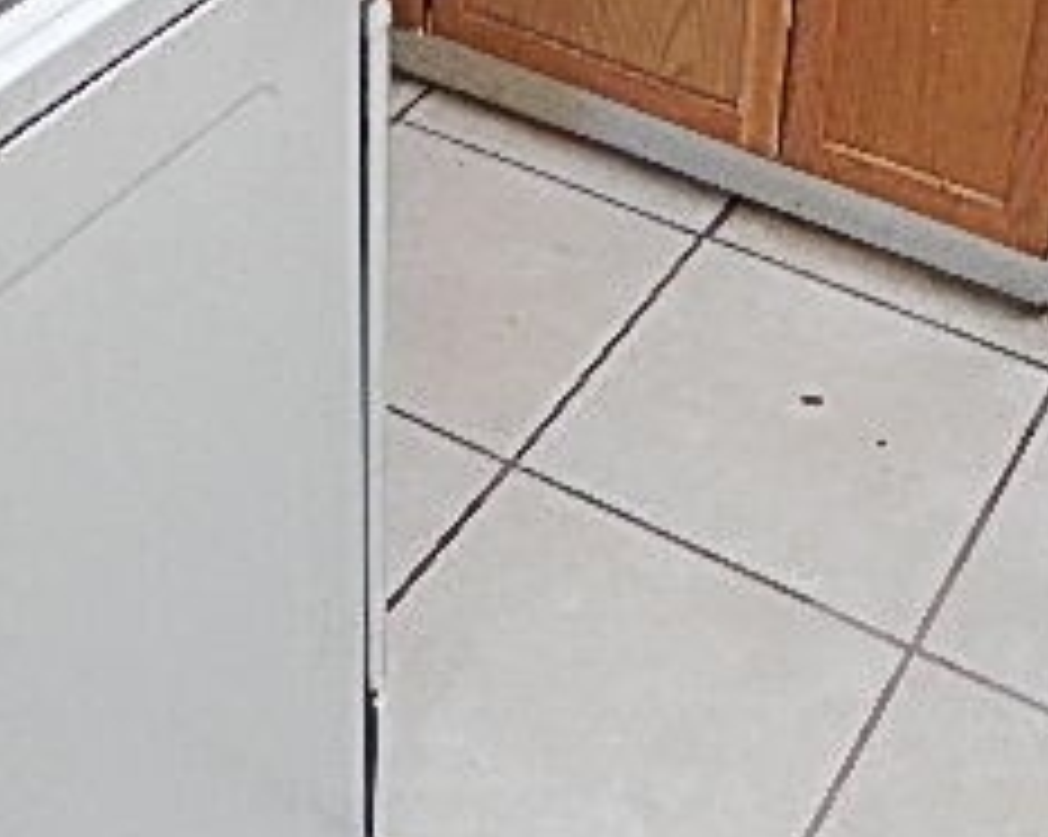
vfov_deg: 20.9
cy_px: -230
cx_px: 571
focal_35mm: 67
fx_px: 2076
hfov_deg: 28.3
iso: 250
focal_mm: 4.5
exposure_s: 1/30
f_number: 3.4
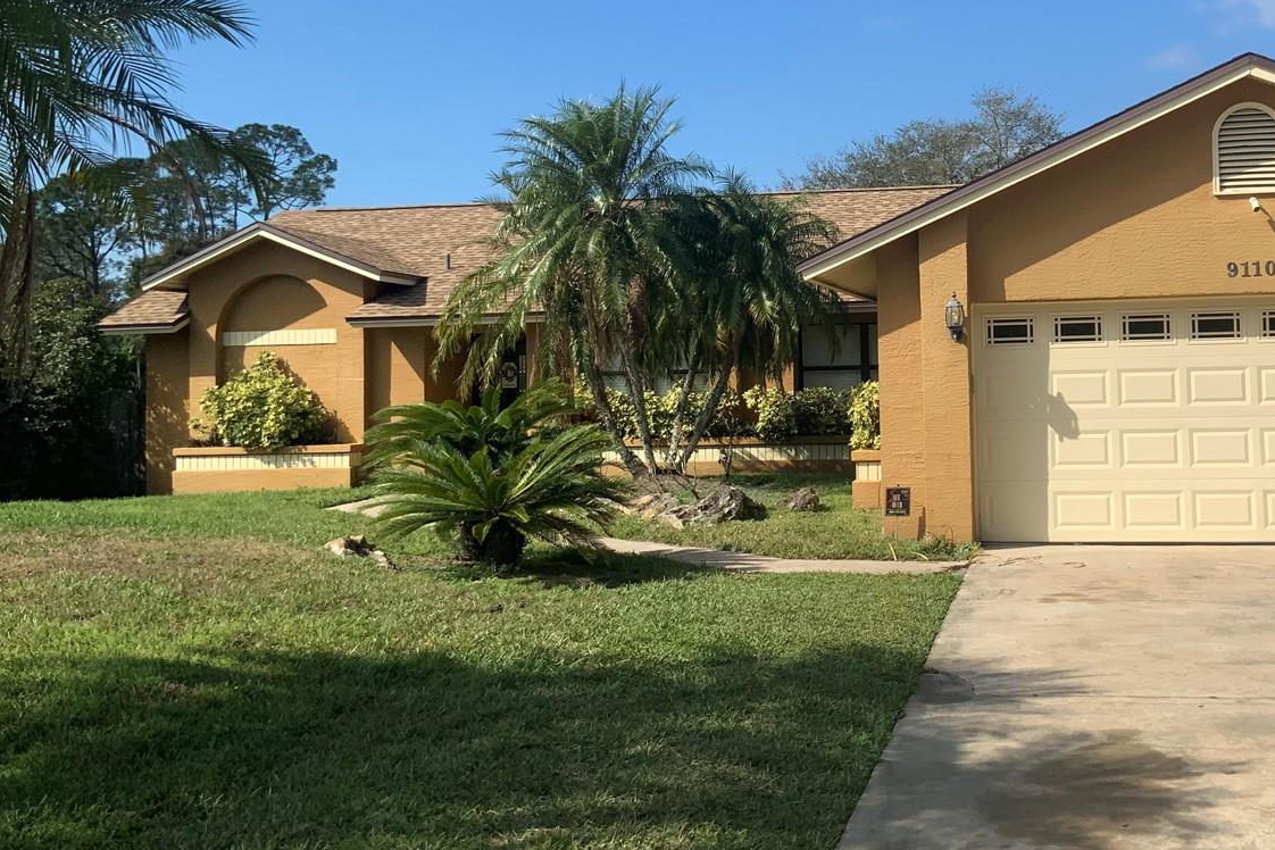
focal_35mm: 43
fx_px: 1523
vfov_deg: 31.0
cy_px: 305
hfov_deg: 44.7
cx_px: 861
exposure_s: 1/2538
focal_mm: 3
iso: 20
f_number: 1.8
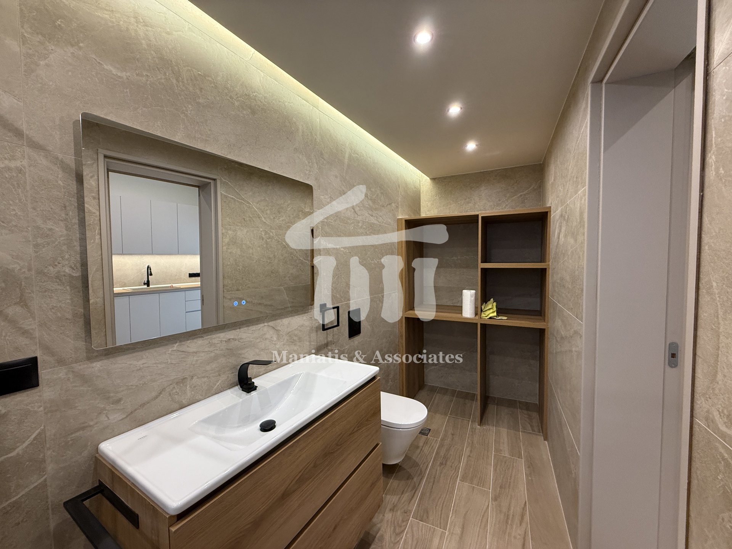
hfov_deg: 102.1
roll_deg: +0.7
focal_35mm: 14
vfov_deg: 85.7
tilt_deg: -1.6
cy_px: 274
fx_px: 296
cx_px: 366
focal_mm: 2.22
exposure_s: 1/100
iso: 320
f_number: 2.2
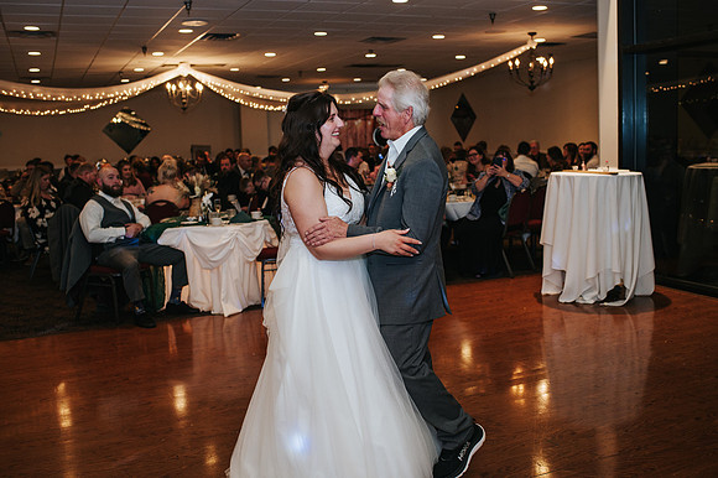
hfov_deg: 50.9
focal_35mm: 38
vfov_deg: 35.1
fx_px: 755
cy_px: 219
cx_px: 364
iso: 800
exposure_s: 1/200
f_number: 2.8
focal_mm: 35
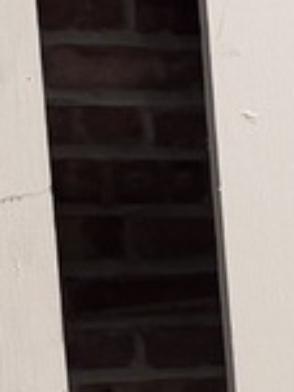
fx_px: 1936
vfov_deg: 11.4
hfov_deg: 7.2
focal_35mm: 171
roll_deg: +1.8
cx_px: 1026
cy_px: 459
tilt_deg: -5.8
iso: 200
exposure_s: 1/60
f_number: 1.78
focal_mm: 6.76
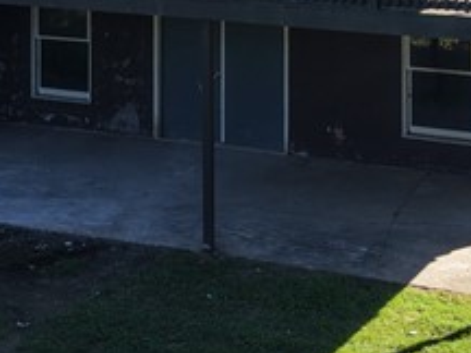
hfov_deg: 17.3
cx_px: 277
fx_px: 1551
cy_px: -176
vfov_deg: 12.4
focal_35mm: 114
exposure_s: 1/1000
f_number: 1.8
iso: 100
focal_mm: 8.67
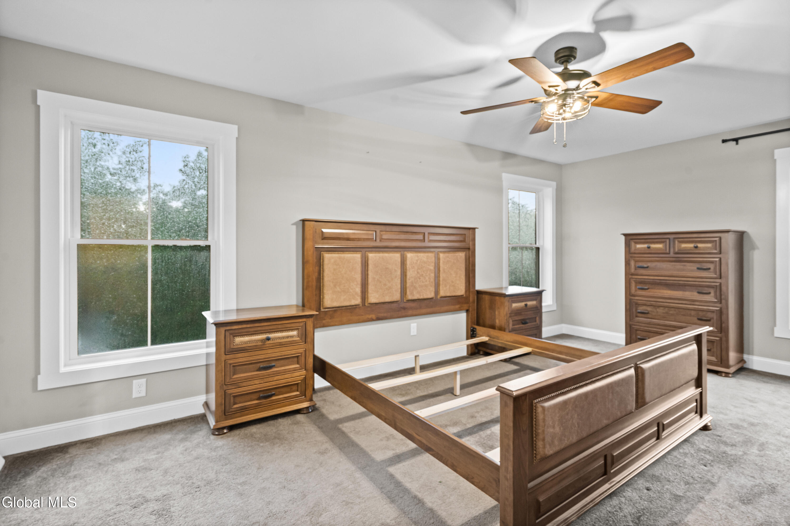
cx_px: 395
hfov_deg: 96.7
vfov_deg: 73.7
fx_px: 351
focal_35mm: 16
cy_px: 263
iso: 1250
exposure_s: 1.3
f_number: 8
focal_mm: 16
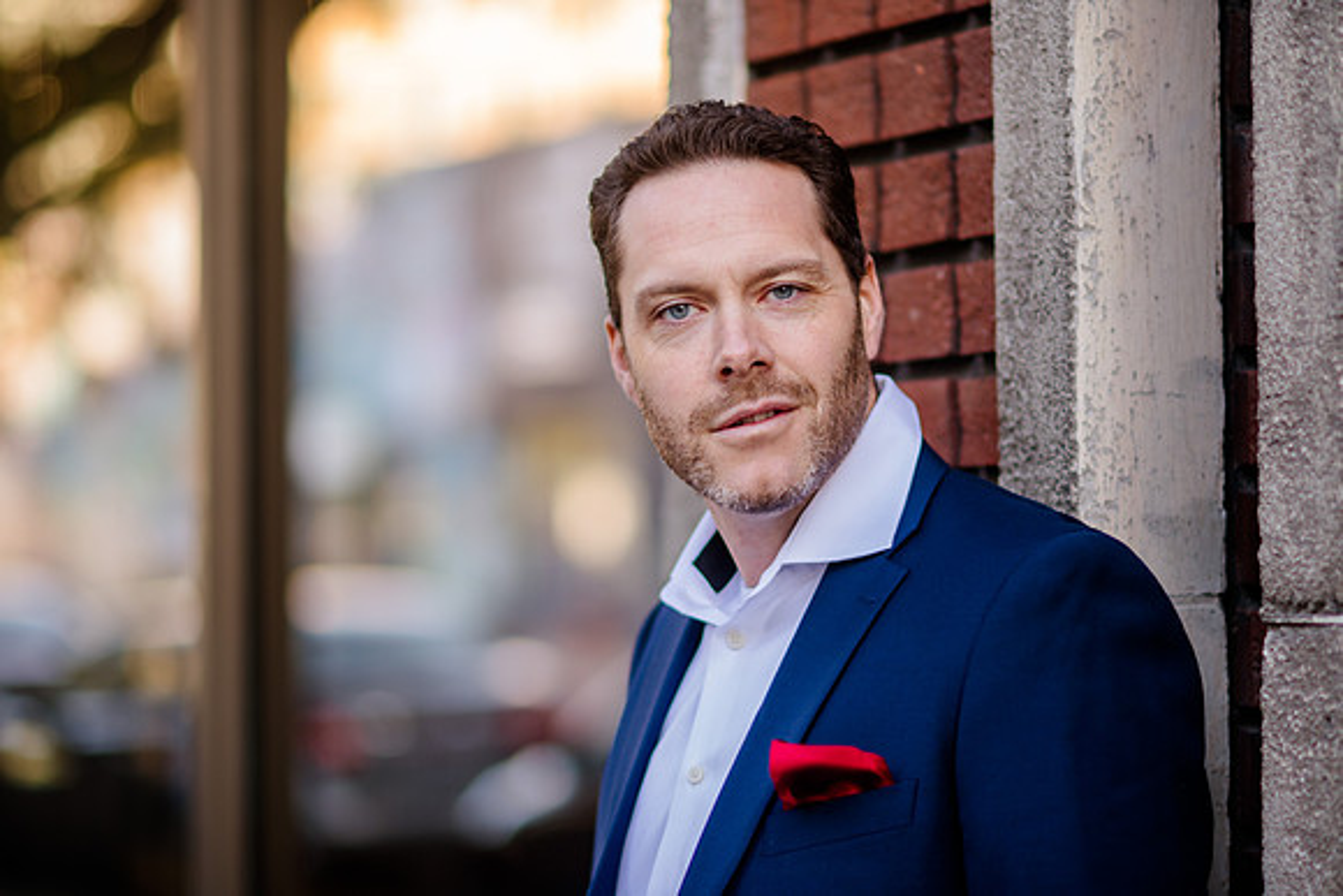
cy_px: 458
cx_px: 704
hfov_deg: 16.6
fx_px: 4606
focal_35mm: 123
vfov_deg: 11.1
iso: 320
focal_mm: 105
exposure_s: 1/320
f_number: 2
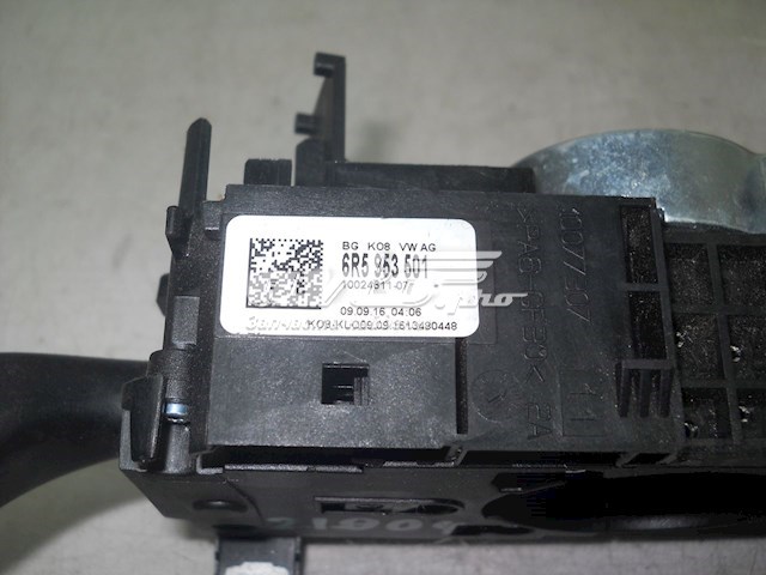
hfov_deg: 39.7
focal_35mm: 48
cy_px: 288
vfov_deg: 30.3
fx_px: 1062
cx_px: 383
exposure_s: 1/40
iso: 80
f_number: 5.8
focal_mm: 7.88
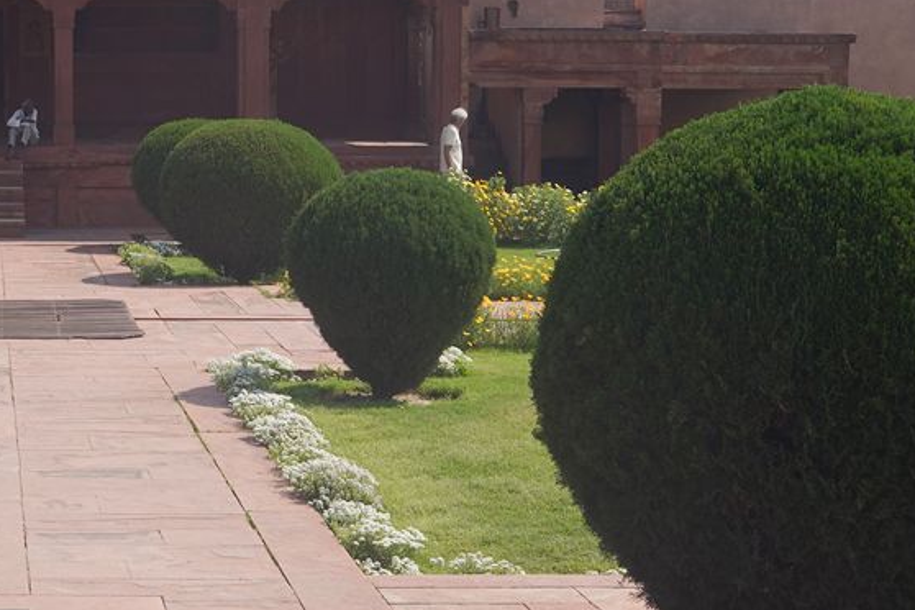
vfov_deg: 15.8
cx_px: -49
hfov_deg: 22.5
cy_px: 182
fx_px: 2186
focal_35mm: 86
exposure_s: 1/100
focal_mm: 24
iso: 100
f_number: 14
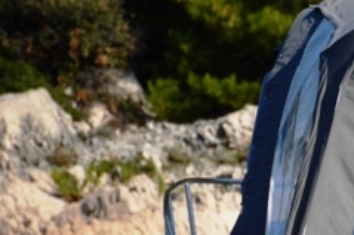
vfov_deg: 2.4
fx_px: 5552
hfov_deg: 3.6
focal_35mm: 565
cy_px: 352
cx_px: 656
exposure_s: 1/4000
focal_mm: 100
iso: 320
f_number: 5.6
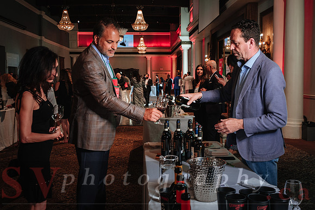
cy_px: 103
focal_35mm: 38
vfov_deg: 35.3
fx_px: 330
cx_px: 163
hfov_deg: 51.0
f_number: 4
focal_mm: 24
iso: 800
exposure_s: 1/60
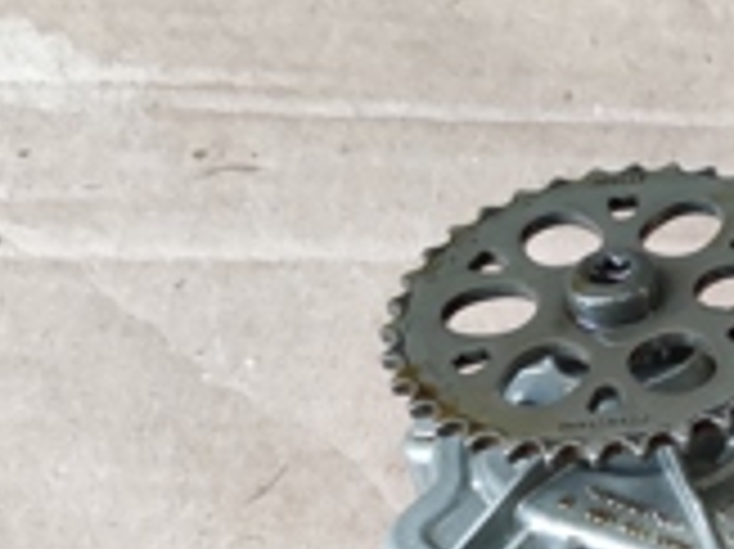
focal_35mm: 98
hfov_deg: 18.4
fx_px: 2076
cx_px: 1004
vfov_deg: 14.5
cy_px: 706
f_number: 1.89
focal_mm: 5.43
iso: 389
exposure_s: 1/120
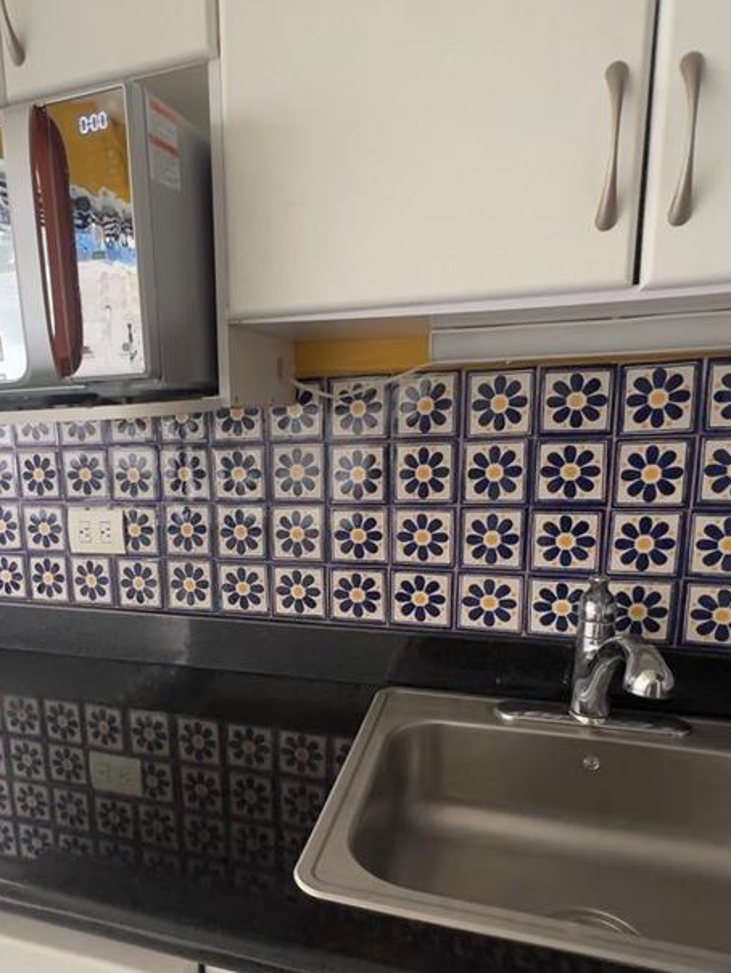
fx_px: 619
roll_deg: -0.3
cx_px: 238
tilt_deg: -12.1
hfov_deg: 59.6
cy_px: 569
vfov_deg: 75.8
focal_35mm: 22
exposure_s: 1/99
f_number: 1.8
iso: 250
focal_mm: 1.57
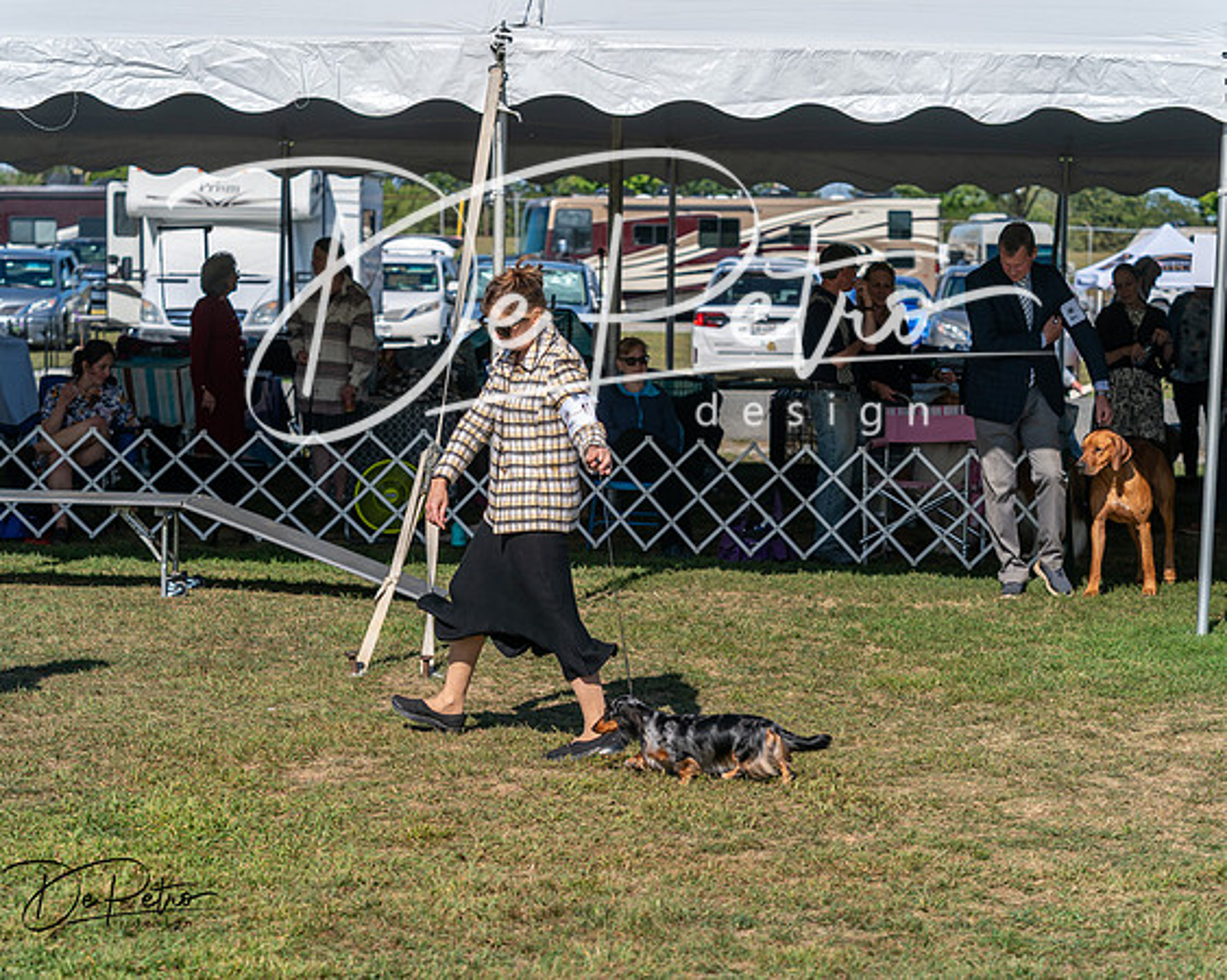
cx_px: 614
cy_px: 490
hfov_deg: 21.2
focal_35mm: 90
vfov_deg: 17.1
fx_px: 3271
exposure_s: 1/1250
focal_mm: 80
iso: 100
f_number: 4.5
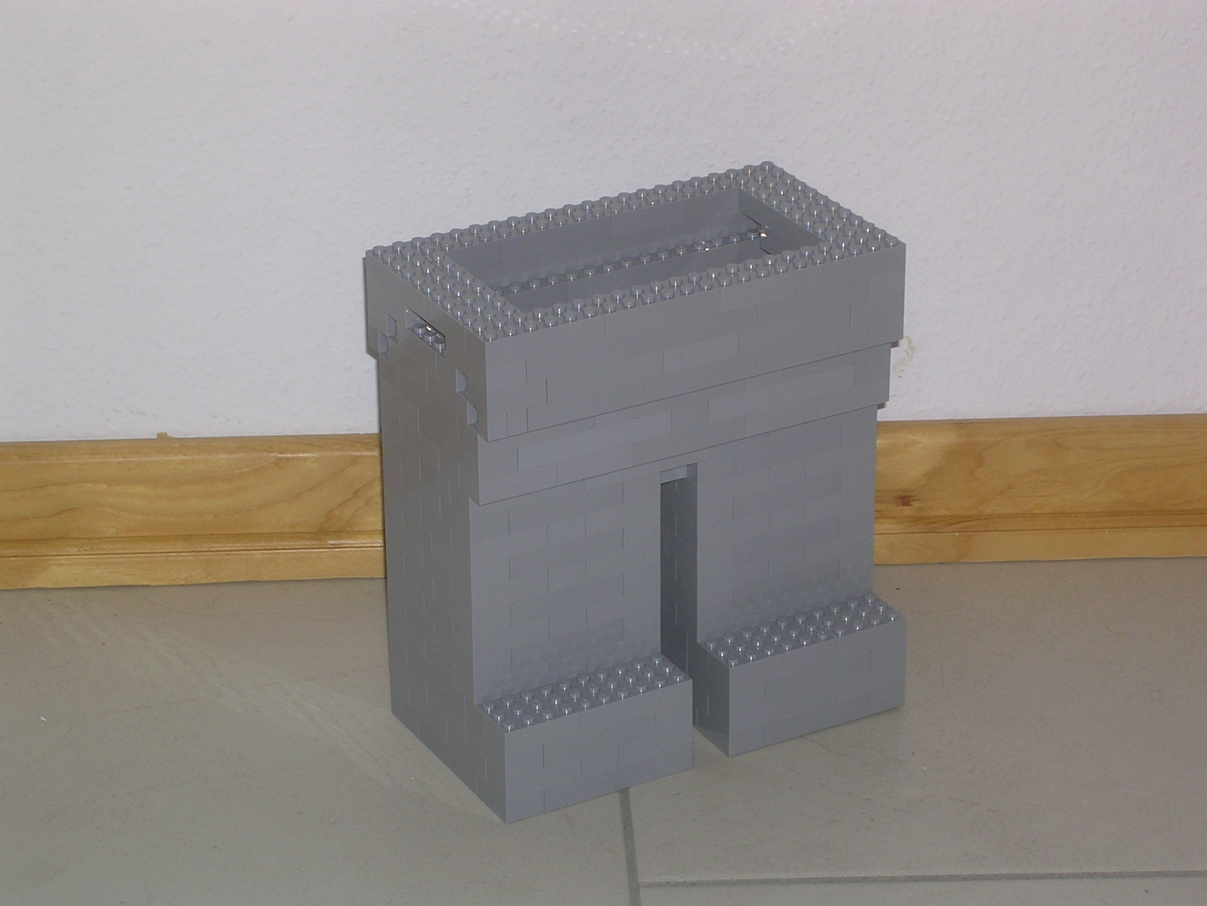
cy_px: 453
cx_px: 604
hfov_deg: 17.1
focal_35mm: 115
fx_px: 4010
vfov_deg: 12.9
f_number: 4.9
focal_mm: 17.4
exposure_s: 1/60.1
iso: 50
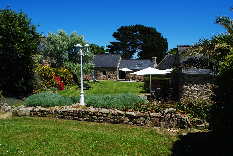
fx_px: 175
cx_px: 116
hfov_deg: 67.3
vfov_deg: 48.0
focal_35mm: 27
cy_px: 78
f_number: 10
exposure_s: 1/250
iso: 110
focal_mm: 18
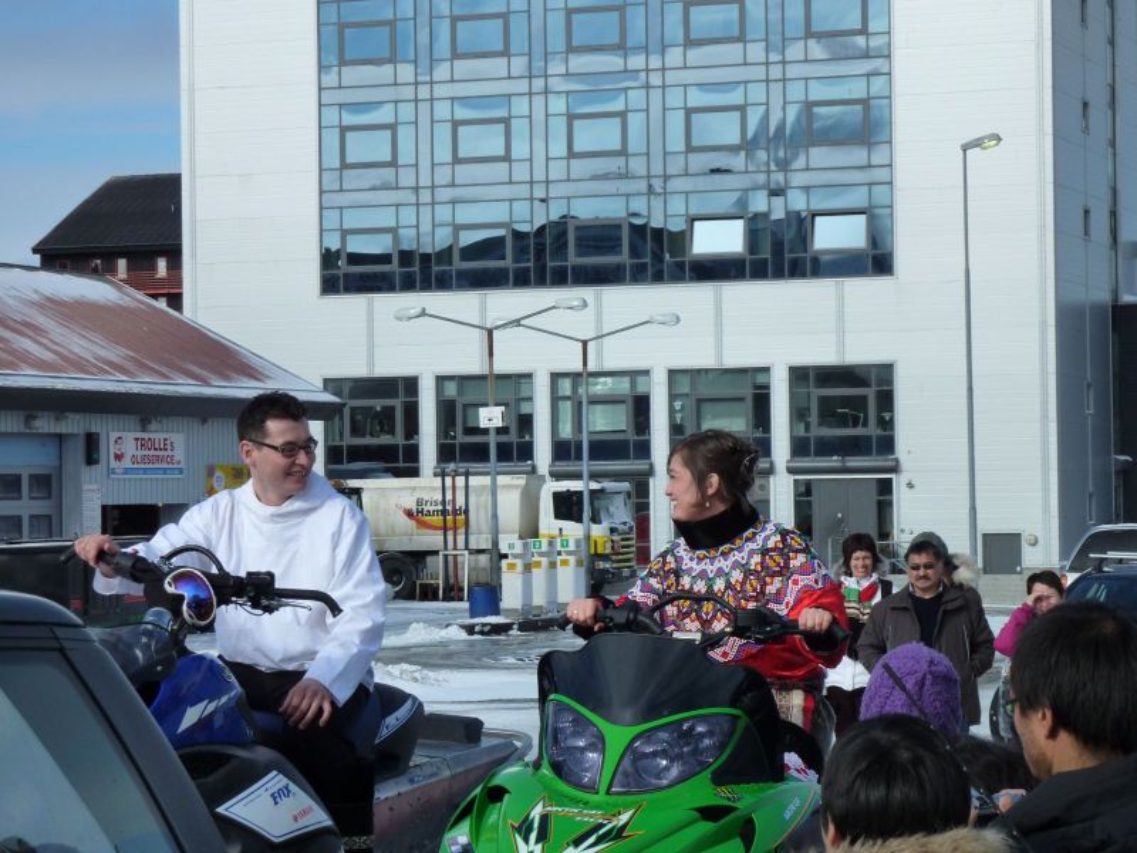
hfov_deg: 18.9
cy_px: 426
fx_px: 3416
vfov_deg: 14.2
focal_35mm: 104
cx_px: 568
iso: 125
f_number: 5.6
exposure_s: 1/800
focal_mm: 17
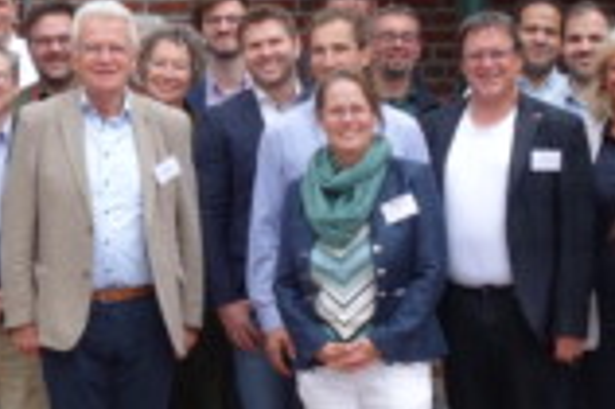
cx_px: 125
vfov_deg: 9.6
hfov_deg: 14.4
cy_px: -14
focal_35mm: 142
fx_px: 2423
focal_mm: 10.4
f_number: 5.6
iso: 125
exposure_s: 1/125
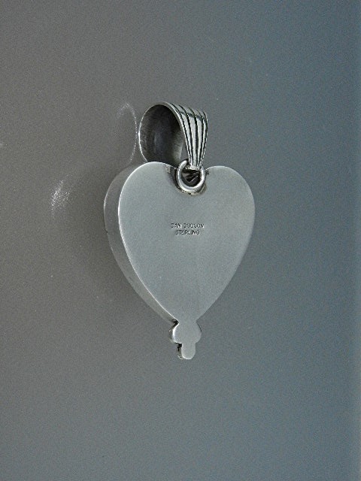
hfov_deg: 24.8
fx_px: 820
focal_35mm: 59
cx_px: 180
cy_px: 240
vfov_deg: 32.7
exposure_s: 1/30
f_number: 8
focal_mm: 10.6
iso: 800
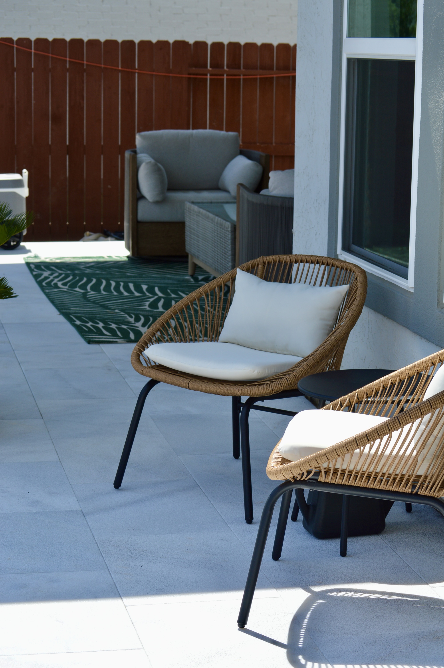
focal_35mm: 82
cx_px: 222
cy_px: 334
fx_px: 1529
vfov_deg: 24.6
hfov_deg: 16.5
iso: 100
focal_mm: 55
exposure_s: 1/250
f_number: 8
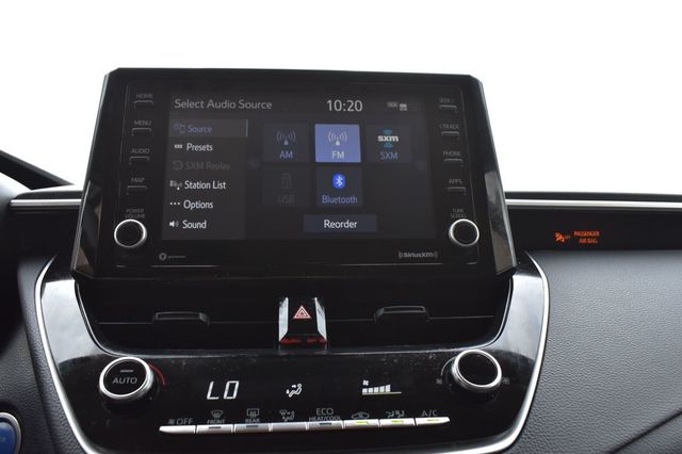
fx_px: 568
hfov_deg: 62.0
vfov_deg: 43.6
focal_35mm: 30
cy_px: 227
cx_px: 341
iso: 400
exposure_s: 1/80
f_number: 8
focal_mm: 20
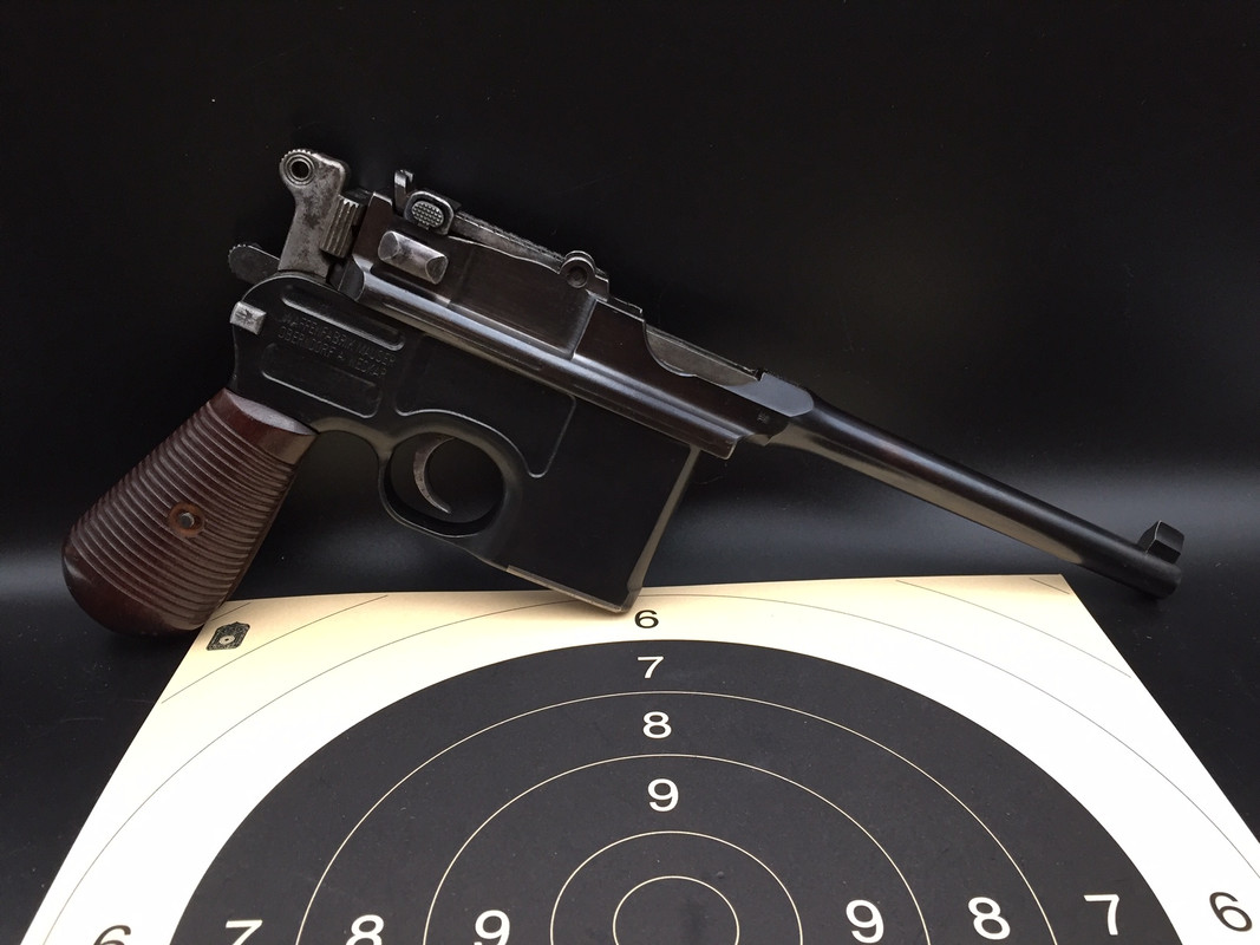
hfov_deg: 61.7
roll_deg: -0.1
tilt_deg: -26.2
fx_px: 1055
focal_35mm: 29
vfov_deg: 48.2
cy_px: 472
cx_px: 630
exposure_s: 1/30
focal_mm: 4.15
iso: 50
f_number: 2.2
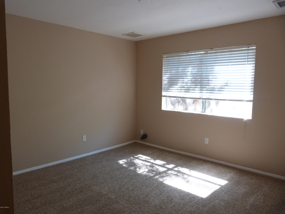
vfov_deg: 54.9
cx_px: 142
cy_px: 107
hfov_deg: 69.4
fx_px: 206
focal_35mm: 25
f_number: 2.8
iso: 200
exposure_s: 1/25
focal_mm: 4.5
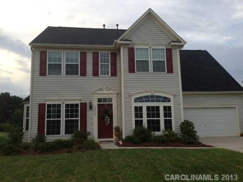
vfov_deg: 42.9
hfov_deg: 55.4
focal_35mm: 33
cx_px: 122
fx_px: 232
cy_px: 91
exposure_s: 1/217
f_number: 2.4
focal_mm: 4.13
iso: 50
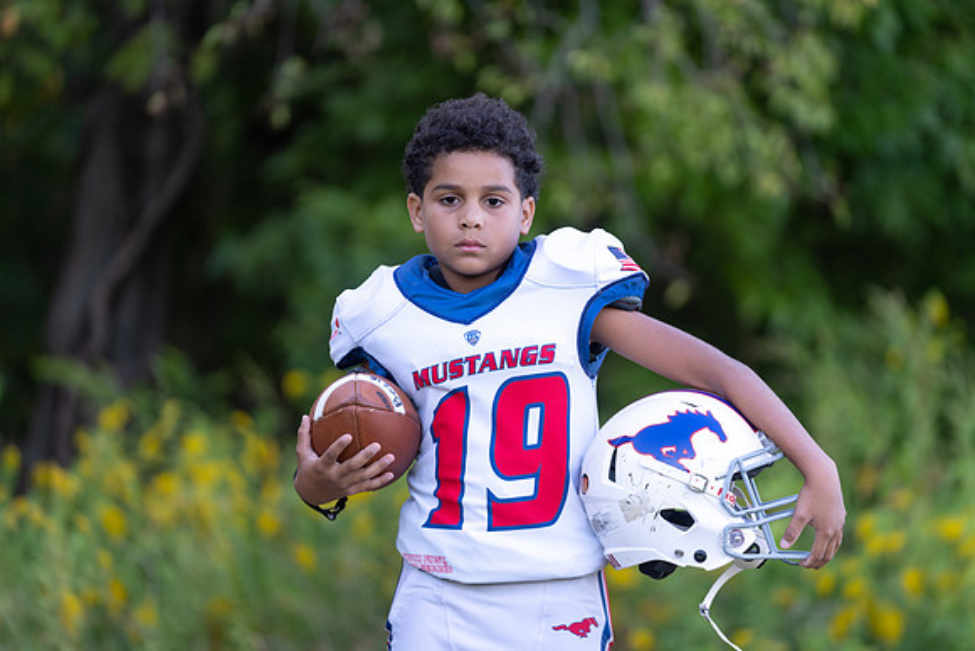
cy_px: 326
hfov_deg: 11.8
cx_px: 488
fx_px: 4713
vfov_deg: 7.9
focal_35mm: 174
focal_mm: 174
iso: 320
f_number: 2.8
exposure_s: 1/320
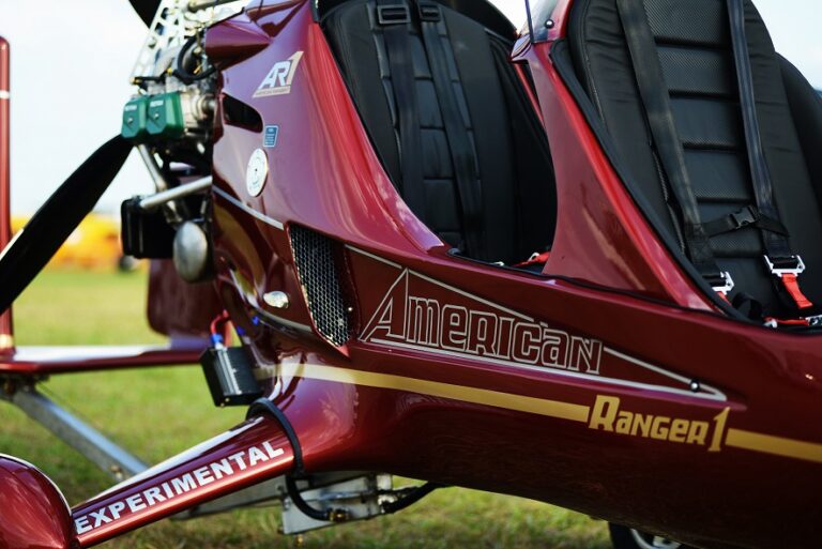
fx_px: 2170
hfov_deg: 21.4
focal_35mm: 95
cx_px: 411
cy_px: 274
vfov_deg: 14.4
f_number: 2.8
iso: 100
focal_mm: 95
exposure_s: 1/640
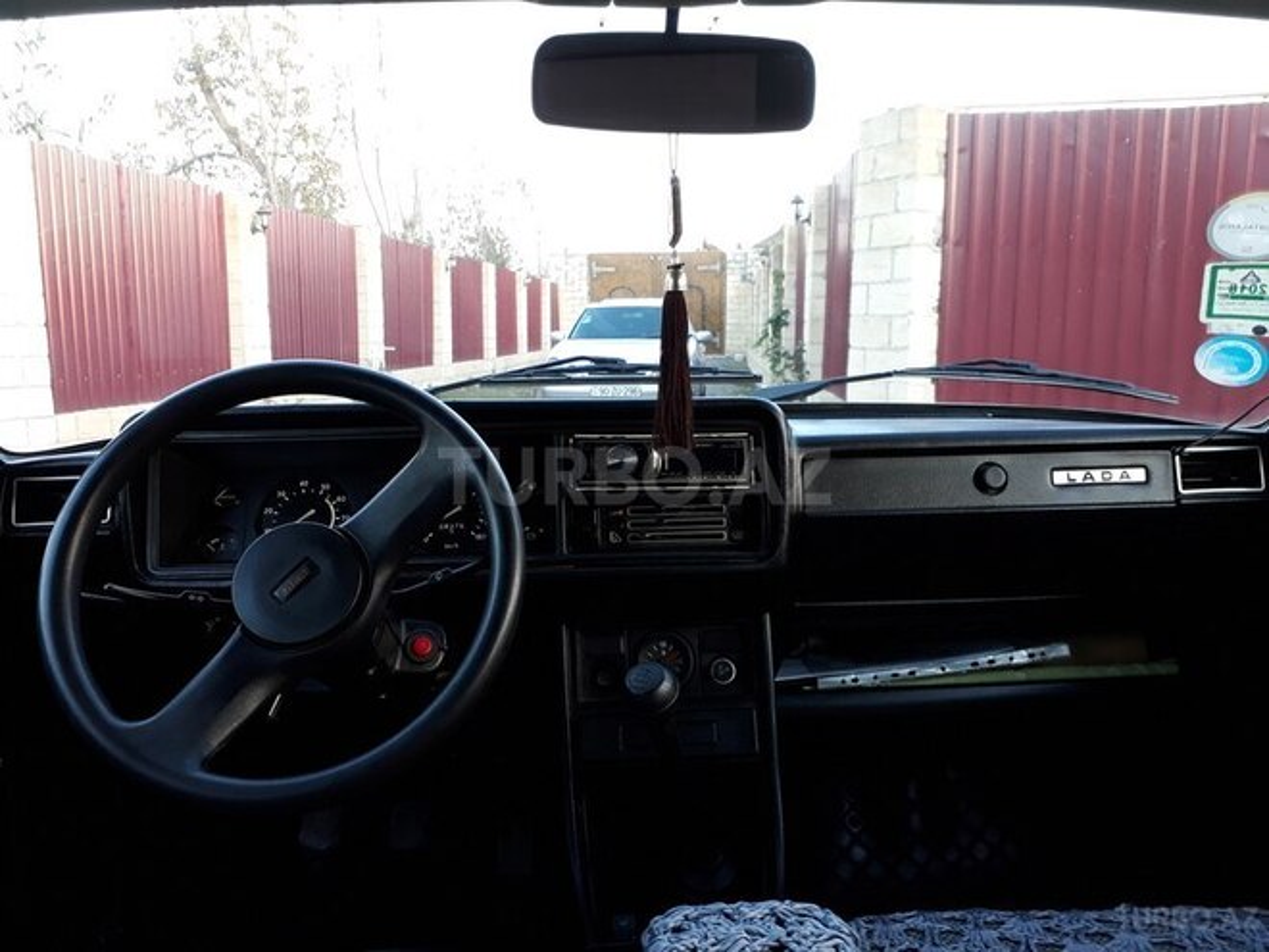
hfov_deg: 65.3
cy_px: 476
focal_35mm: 27
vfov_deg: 51.4
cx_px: 634
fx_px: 990
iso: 64
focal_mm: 3.6
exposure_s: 1/33
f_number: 1.9
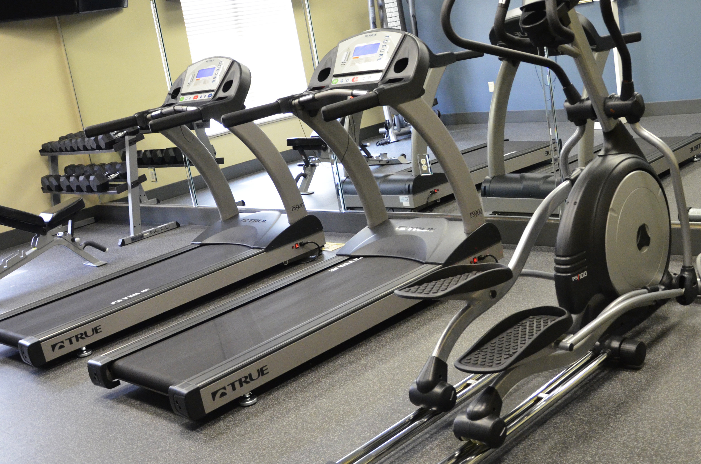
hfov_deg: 44.7
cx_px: 478
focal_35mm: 43
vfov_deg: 31.0
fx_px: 836
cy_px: 218
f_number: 4
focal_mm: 18
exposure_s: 1/60
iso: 2500
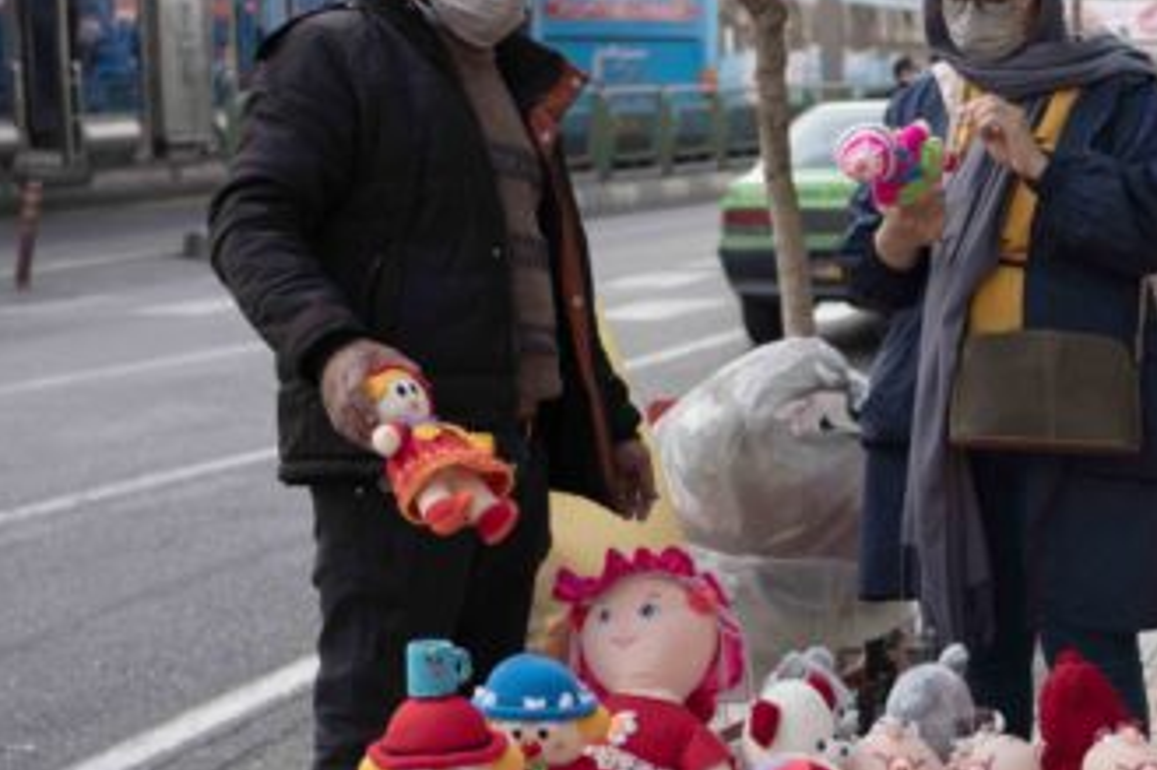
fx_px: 3501
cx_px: 1111
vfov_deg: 12.5
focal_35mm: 109
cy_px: 540
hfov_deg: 18.4
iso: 100
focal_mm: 35
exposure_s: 1/640
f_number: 2.8
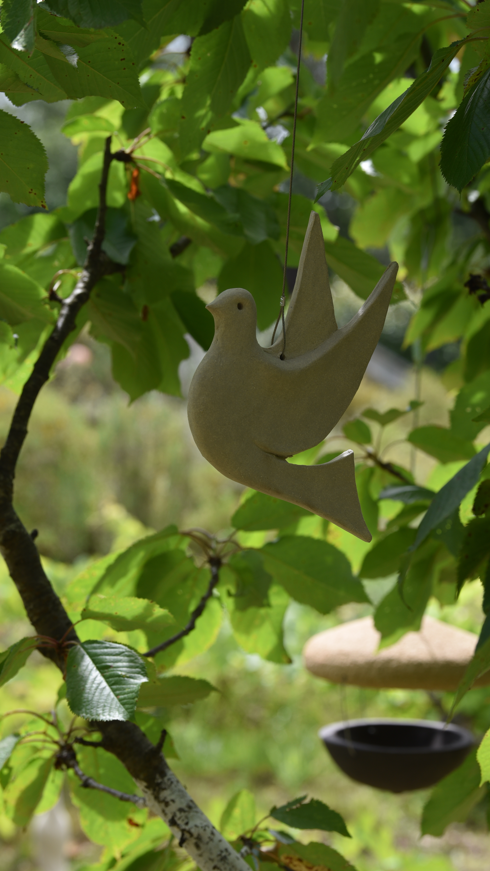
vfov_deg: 20.4
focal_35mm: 105
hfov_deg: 11.5
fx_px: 2425
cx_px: 284
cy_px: 436
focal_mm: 100
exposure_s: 1/250
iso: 250
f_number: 8
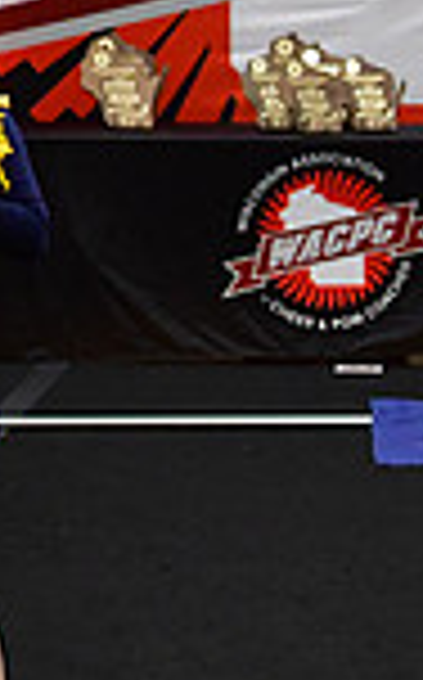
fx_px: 7621
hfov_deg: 3.1
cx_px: -864
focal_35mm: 412
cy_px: -16
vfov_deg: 5.1
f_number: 4
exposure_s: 1/500
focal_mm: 70
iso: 4000
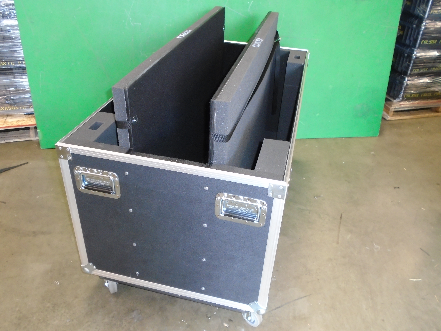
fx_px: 395
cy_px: 166
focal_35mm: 31
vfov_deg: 45.4
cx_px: 220
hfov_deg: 58.4
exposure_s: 1/40
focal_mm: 5.5
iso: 400
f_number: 3.5
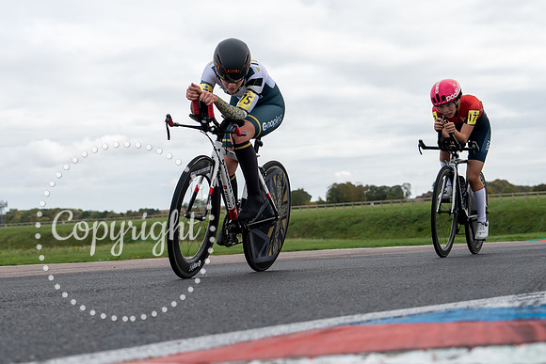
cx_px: 243
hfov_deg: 21.1
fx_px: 1466
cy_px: 199
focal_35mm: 97
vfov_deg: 14.2
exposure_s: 1/1000
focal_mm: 46
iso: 100
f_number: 3.5
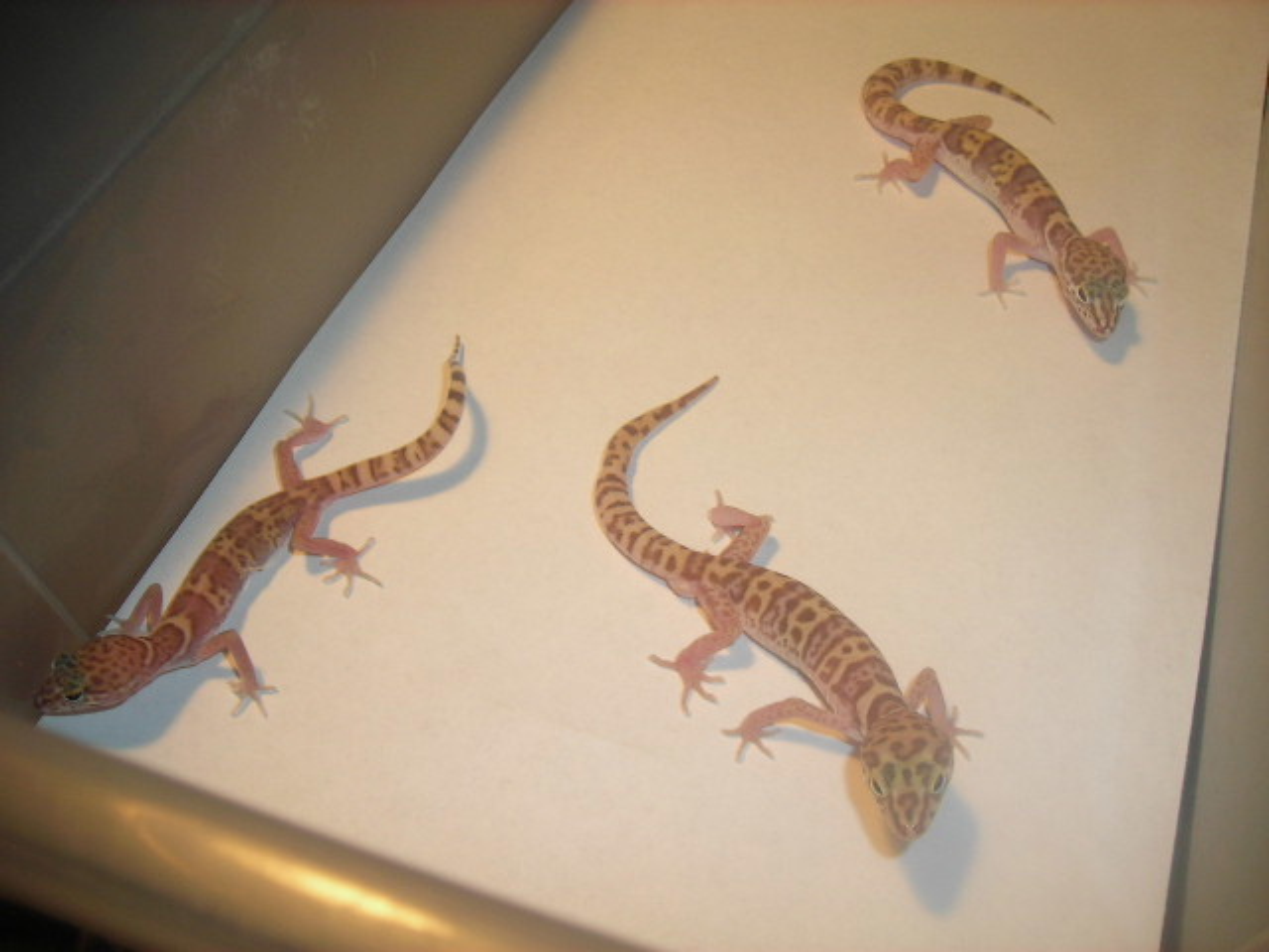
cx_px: 634
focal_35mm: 38
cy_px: 476
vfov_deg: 37.7
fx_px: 1393
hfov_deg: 49.0
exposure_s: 1/30
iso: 50
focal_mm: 6.3
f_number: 3.2
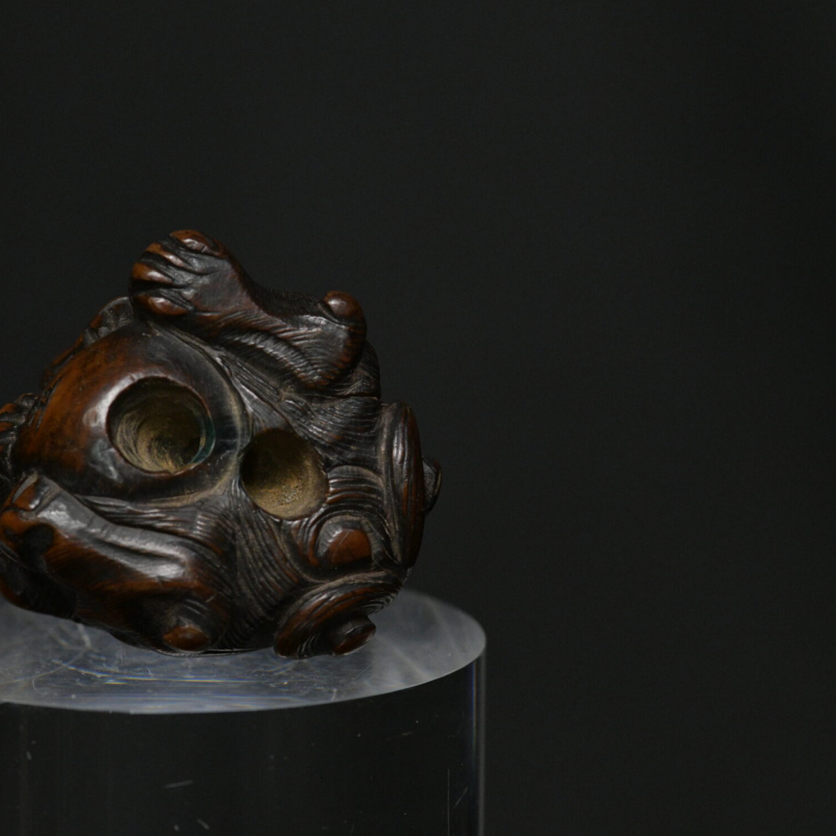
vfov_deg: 11.4
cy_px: 436
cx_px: 275
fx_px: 4180
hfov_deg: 11.4
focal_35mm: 153
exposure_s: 1/125
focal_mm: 105
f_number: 10
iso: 4000
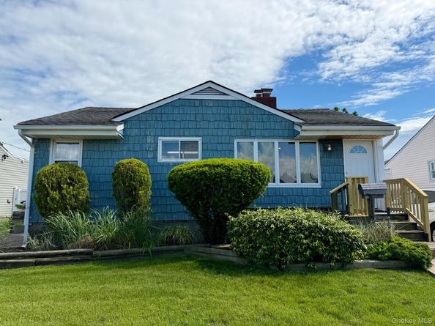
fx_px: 301
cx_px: 218
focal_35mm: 24
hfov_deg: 71.6
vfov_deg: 56.8
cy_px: 163
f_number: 1.78
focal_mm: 6.76
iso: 80
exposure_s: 1/5319
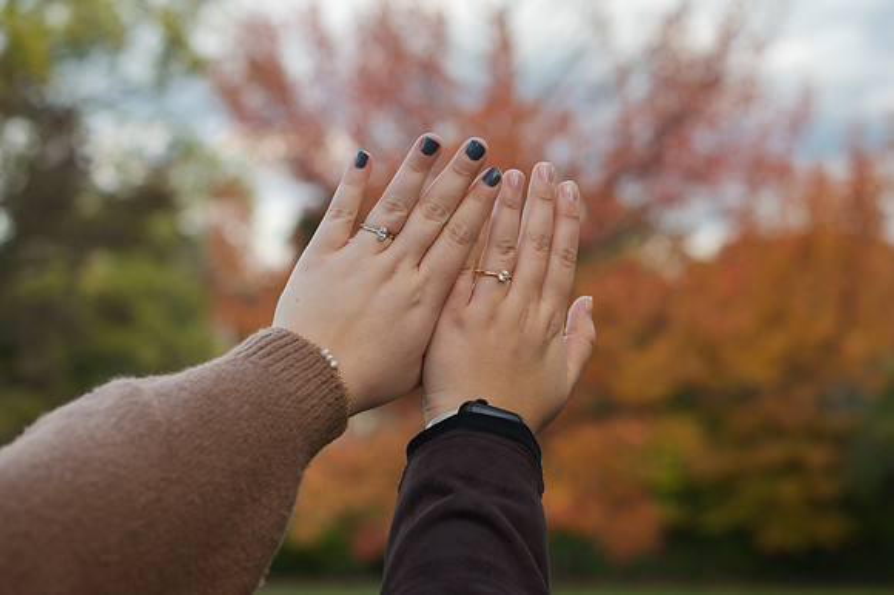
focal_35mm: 54
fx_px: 1346
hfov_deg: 36.7
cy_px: 298
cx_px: 485
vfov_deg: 24.9
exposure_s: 1/500
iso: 180
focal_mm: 50
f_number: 3.5
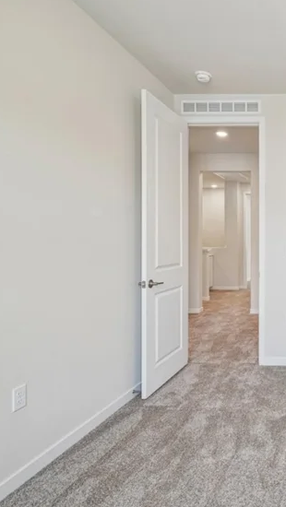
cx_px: 332
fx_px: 323
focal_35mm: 24
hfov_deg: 37.7
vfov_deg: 76.3
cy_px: 252
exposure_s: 1/30
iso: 400
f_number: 7.1
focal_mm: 15
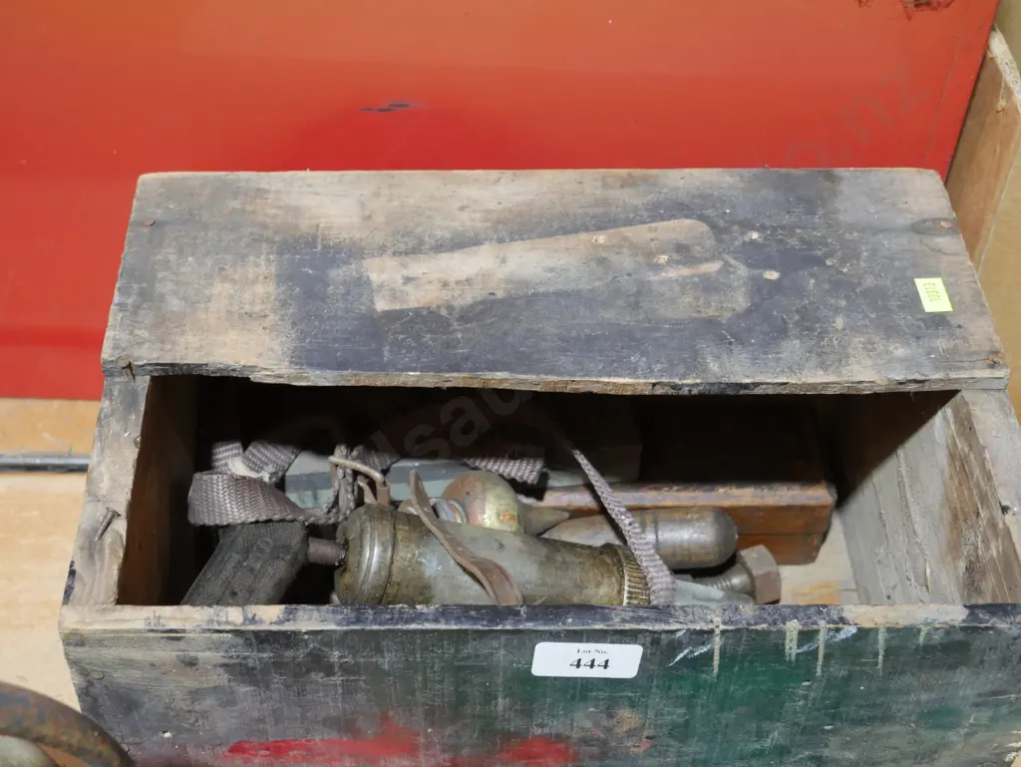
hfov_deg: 38.2
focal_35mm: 50
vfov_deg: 29.1
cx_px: 510
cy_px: 384
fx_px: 1475
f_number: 5.3
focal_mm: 25
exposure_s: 1/60
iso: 1000
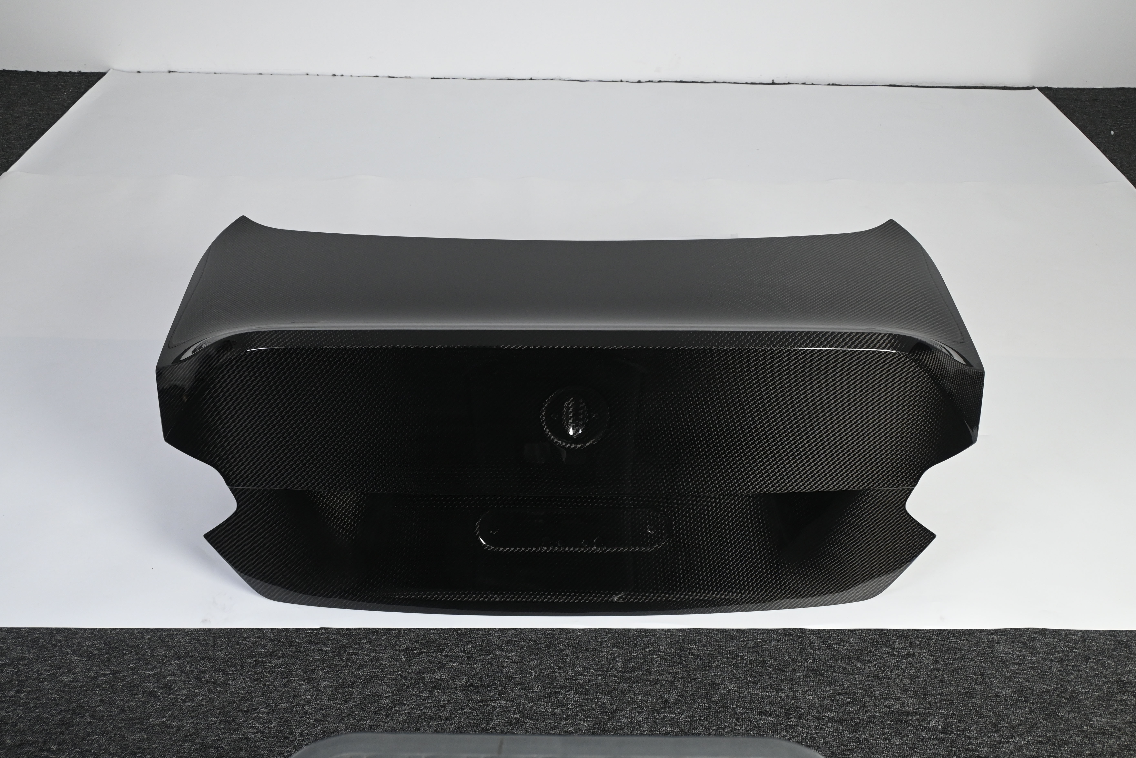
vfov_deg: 41.7
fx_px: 994
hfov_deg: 59.5
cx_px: 568
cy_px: 379
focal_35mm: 32
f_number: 7.1
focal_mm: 21
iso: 800
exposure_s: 1/60
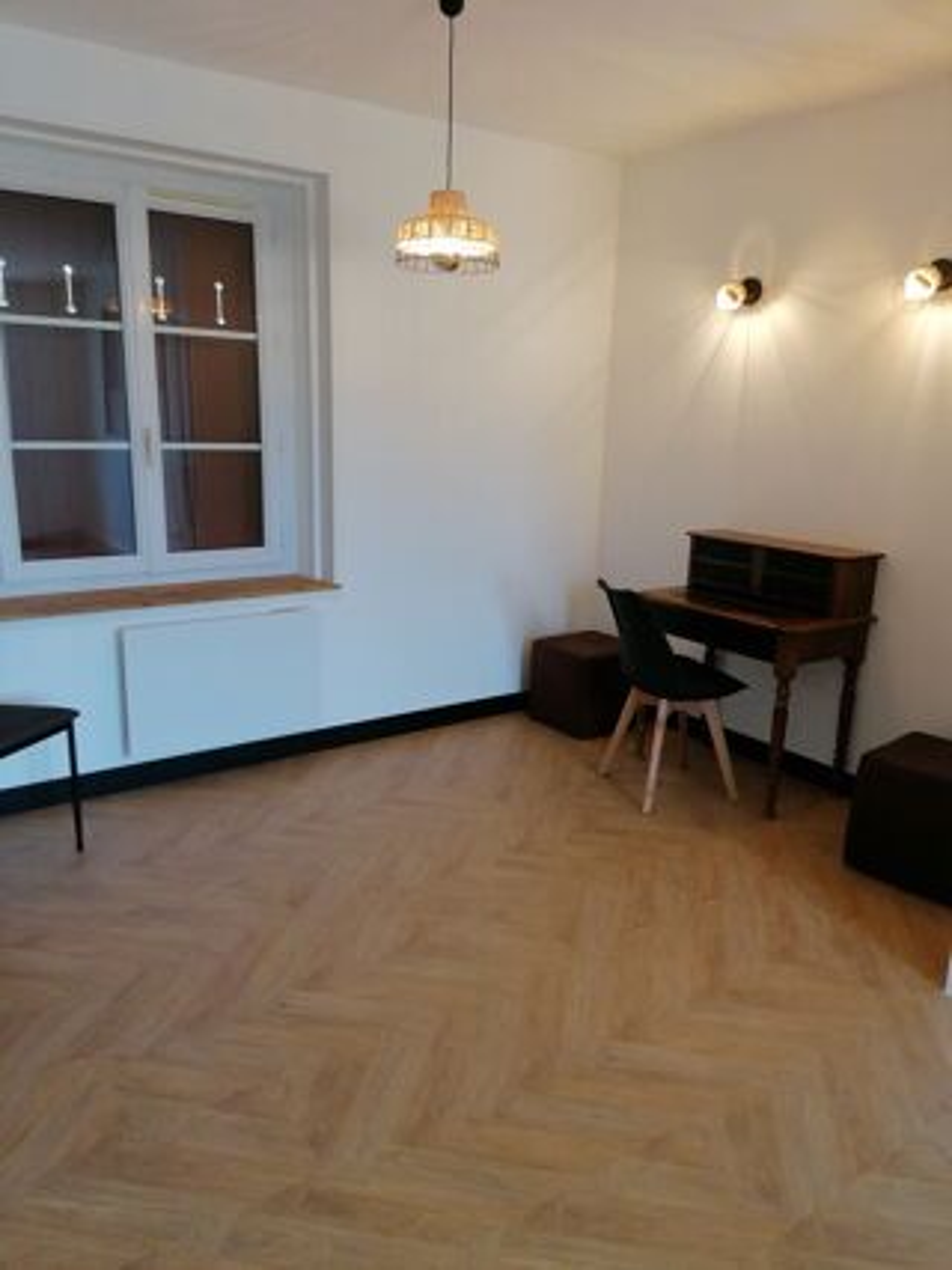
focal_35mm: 27
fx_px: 991
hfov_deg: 51.3
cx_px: 476
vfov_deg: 65.3
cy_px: 635
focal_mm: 4.75
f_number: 1.8
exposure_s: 1/100
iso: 160
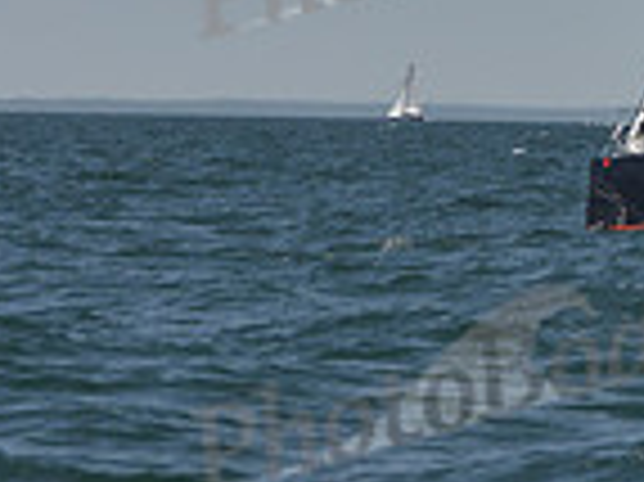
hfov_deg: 5.1
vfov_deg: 3.9
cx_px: 1063
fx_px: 7101
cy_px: -376
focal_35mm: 382
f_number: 6.3
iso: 400
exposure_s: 1/800
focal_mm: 98
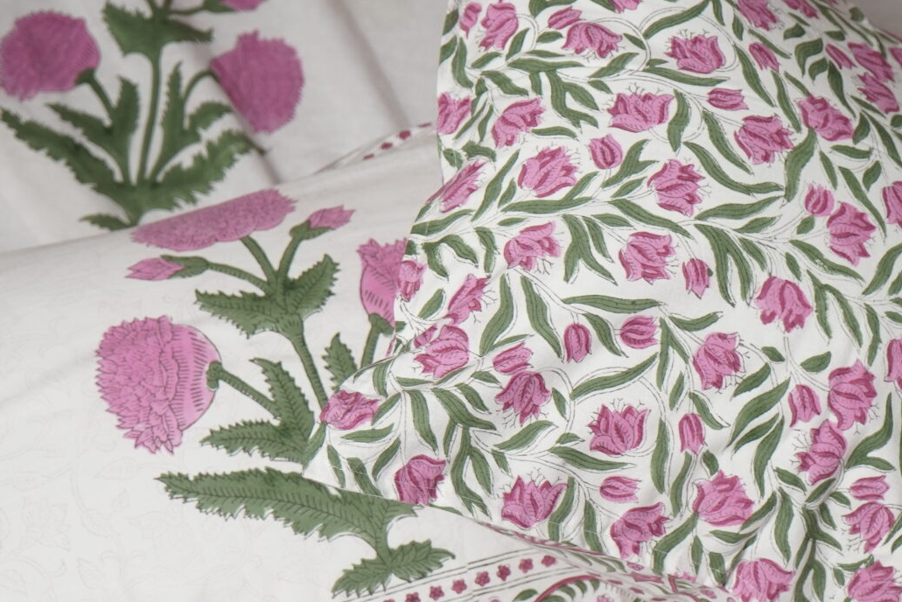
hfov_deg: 14.1
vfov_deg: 9.5
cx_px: 782
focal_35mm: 144
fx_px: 3609
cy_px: 580
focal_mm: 58
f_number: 5.6
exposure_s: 1/100
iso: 320
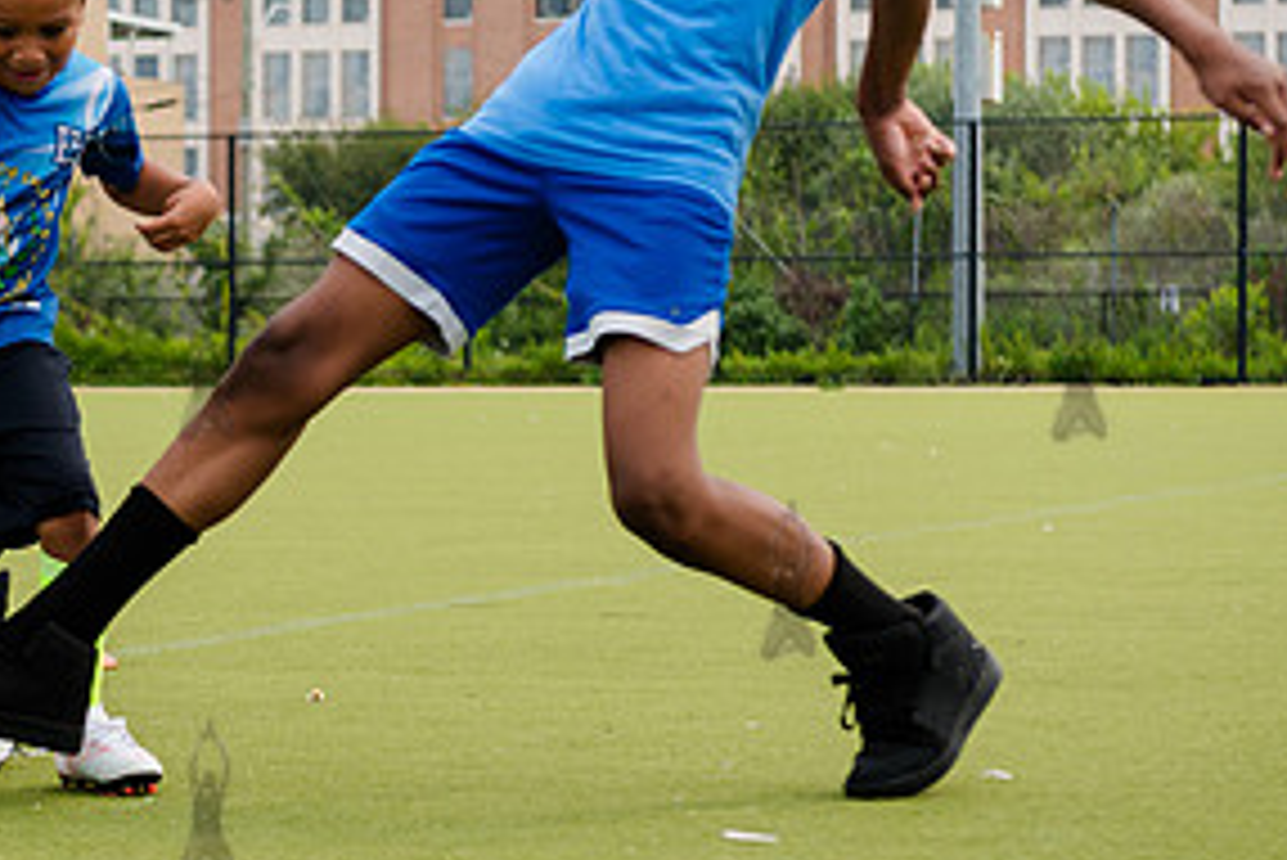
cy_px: 410
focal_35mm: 156
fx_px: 5580
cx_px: 130
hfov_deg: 13.0
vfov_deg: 8.8
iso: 250
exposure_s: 1/1250
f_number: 4
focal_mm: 70
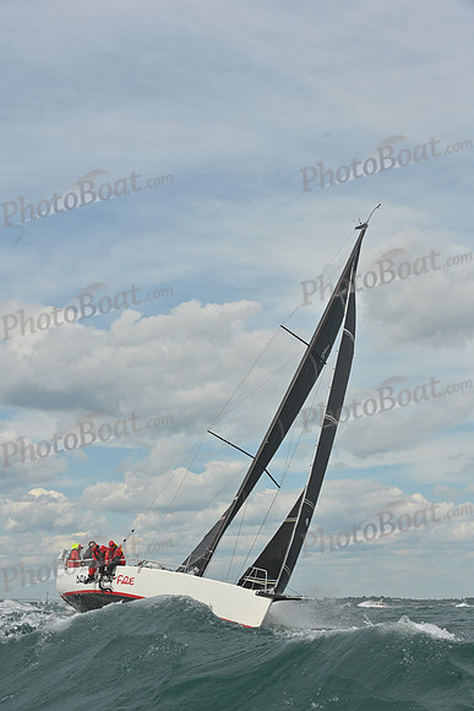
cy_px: 356
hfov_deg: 19.5
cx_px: 237
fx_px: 1382
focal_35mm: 70
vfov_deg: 28.8
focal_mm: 70
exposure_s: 1/1250
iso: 320
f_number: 11
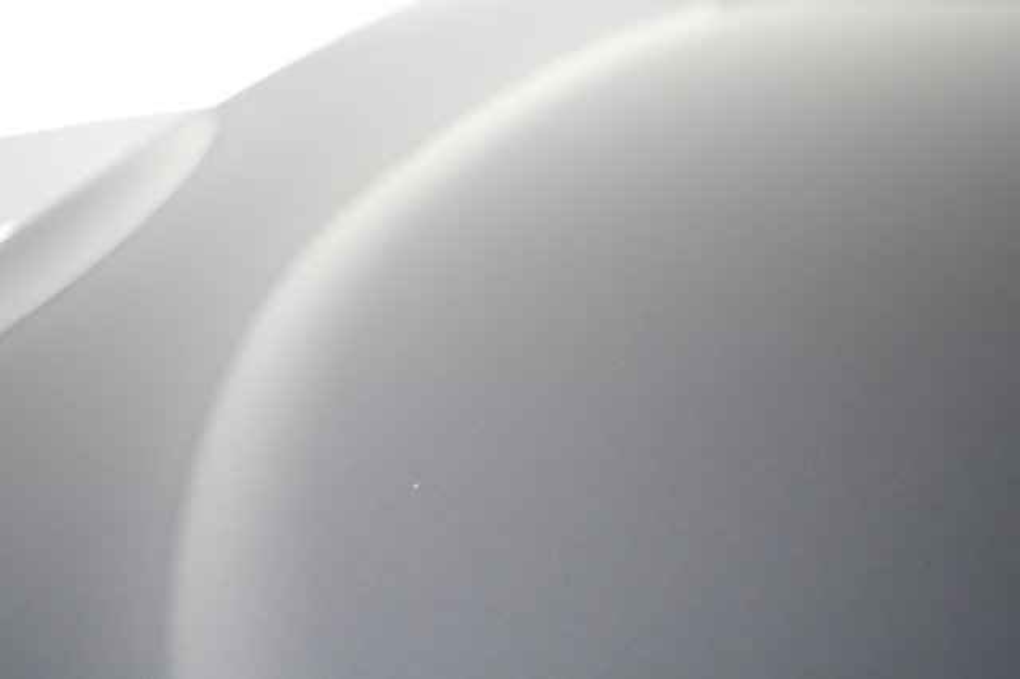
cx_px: 510
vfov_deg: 46.4
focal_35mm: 28
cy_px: 340
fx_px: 793
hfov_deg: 65.5
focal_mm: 28
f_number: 5.6
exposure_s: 1/100
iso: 8000
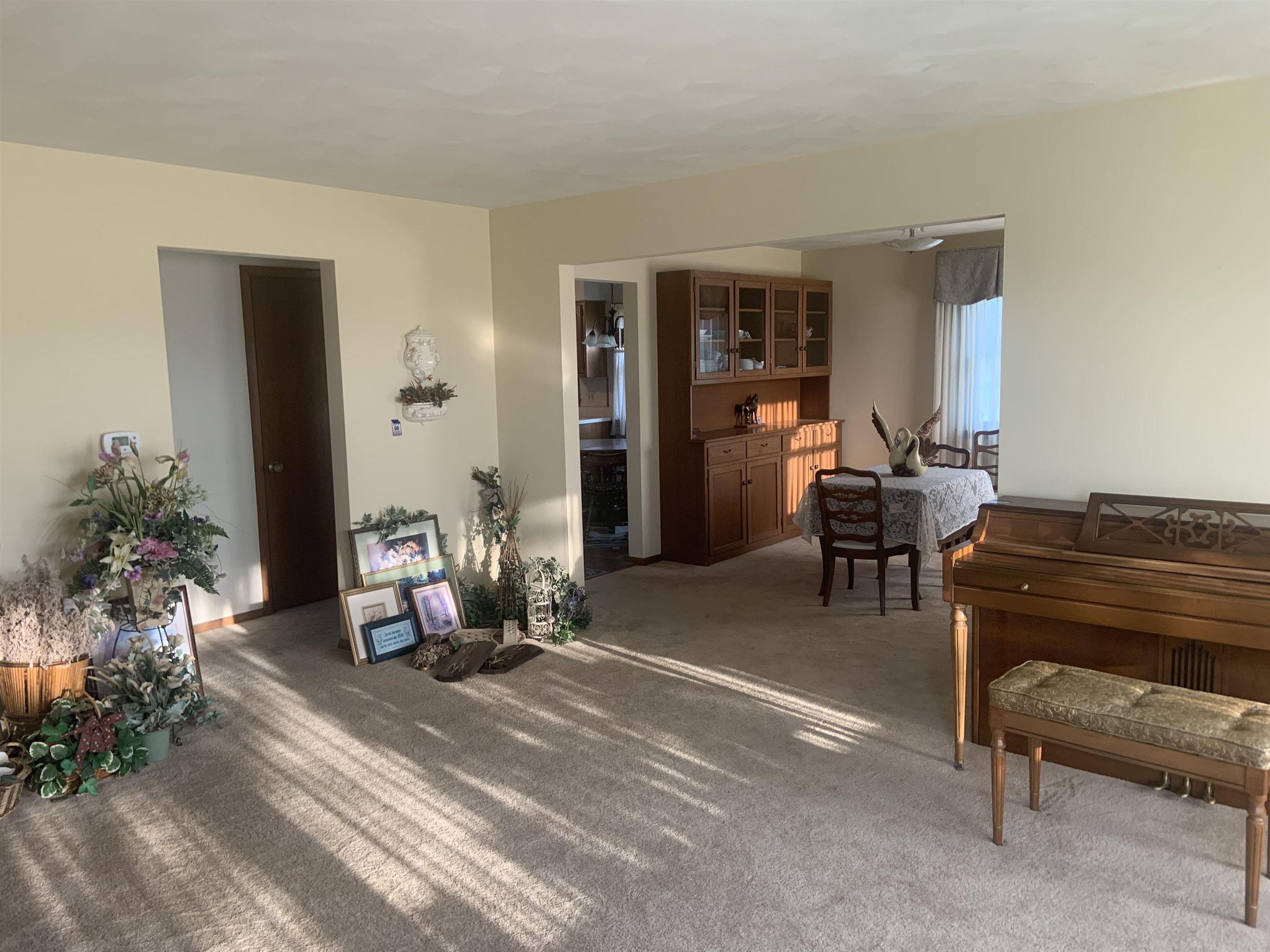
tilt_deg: -5.9
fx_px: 954
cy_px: 476
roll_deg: +0.7
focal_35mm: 26
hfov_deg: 67.3
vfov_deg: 53.1
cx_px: 635
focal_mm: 4.25
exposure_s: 1/63
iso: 100
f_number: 1.8
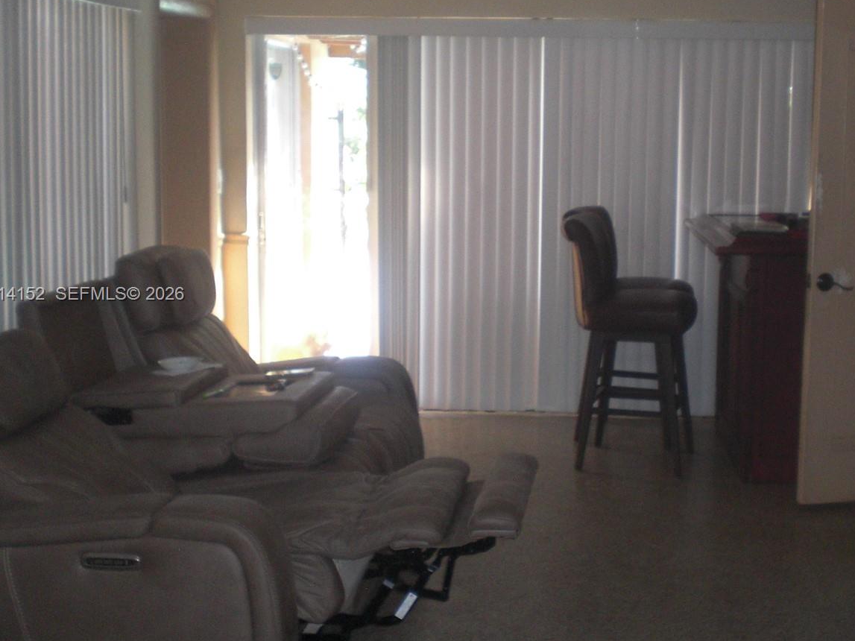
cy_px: 295
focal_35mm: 53
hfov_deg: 35.9
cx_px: 549
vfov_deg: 27.5
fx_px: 1309
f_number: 3.1
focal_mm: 6.3
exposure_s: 1/60
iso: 200
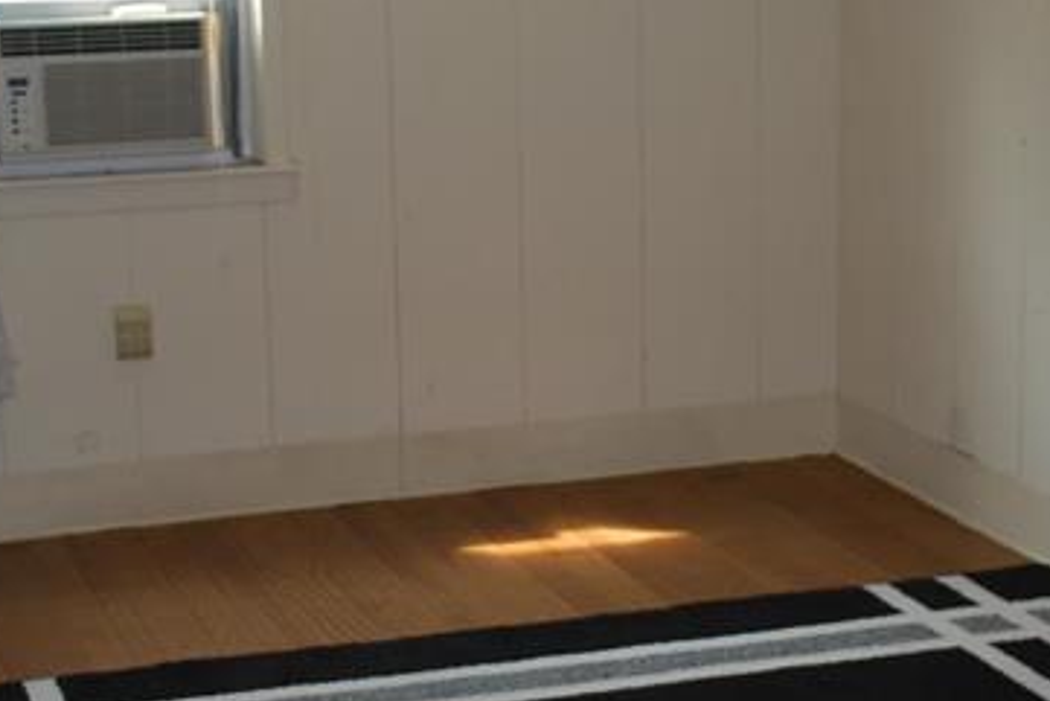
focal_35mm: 81
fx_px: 2363
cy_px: 343
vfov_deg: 16.9
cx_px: 601
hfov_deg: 25.0
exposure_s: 1/60
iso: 200
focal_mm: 18
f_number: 3.5
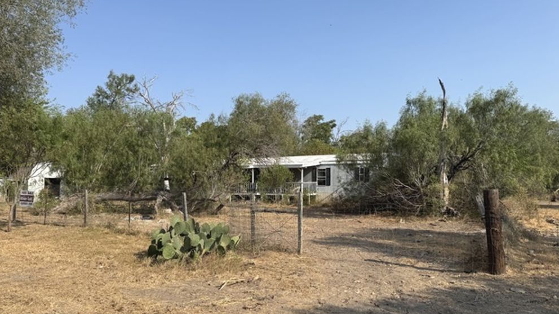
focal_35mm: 27
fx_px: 400
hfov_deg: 69.9
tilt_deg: +0.3
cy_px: 168
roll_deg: -0.5
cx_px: 276
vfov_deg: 42.9
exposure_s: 1/4608
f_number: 1.78
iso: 80
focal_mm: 6.76
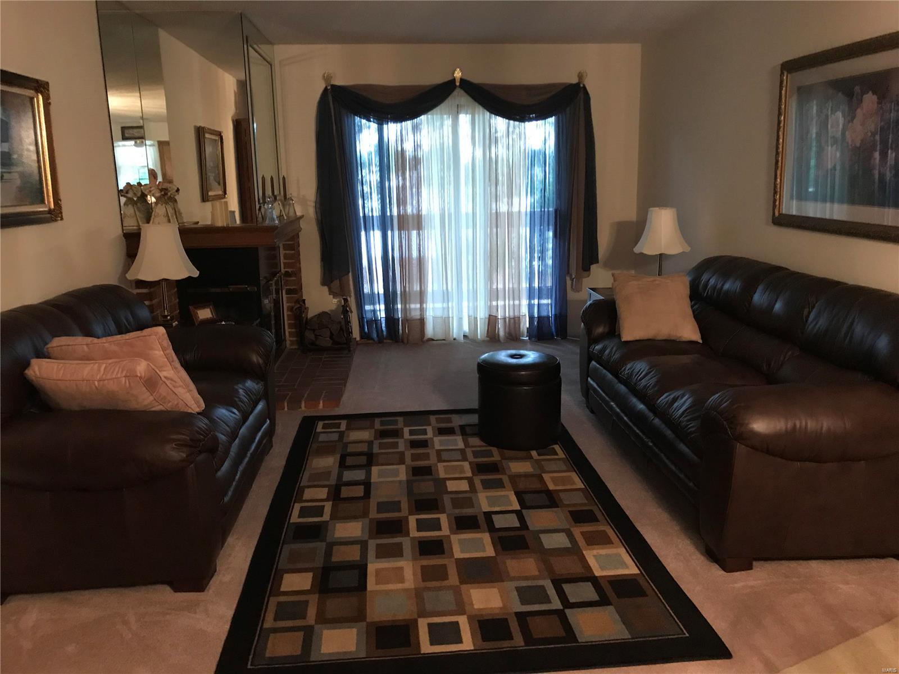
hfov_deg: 63.4
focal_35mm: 28
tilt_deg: -12.3
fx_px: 727
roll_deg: +1.4
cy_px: 337
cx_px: 450
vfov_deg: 49.7
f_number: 1.8
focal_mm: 3.99
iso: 80
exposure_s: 1/6
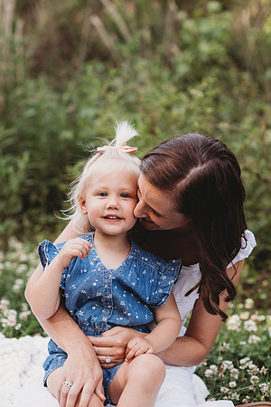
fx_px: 960
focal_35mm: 85
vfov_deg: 23.9
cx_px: 136
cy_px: 204
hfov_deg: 16.1
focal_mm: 85
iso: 100
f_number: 2.8
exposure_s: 1/200
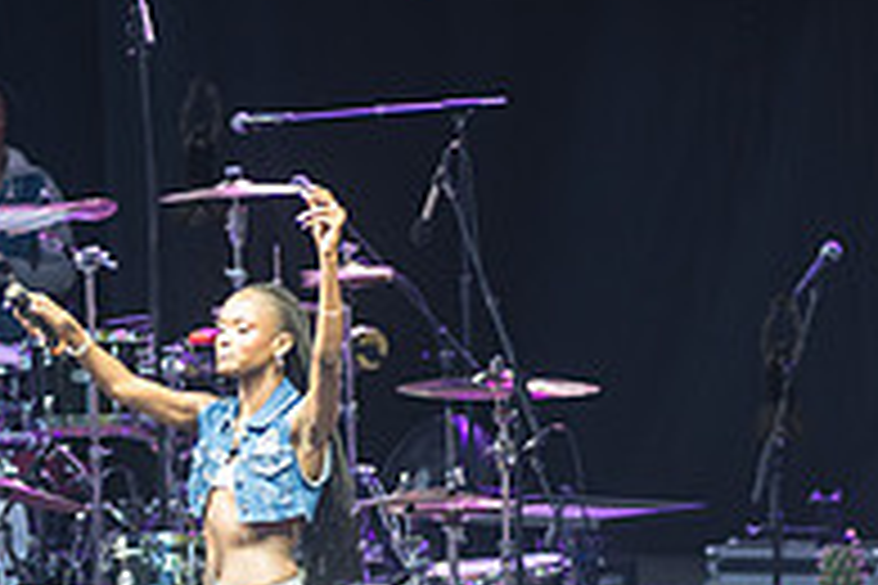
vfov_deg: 2.3
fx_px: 14486
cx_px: 198
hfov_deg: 3.5
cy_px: 583
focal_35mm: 594
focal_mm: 200
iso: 500
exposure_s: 1/200
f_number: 3.5
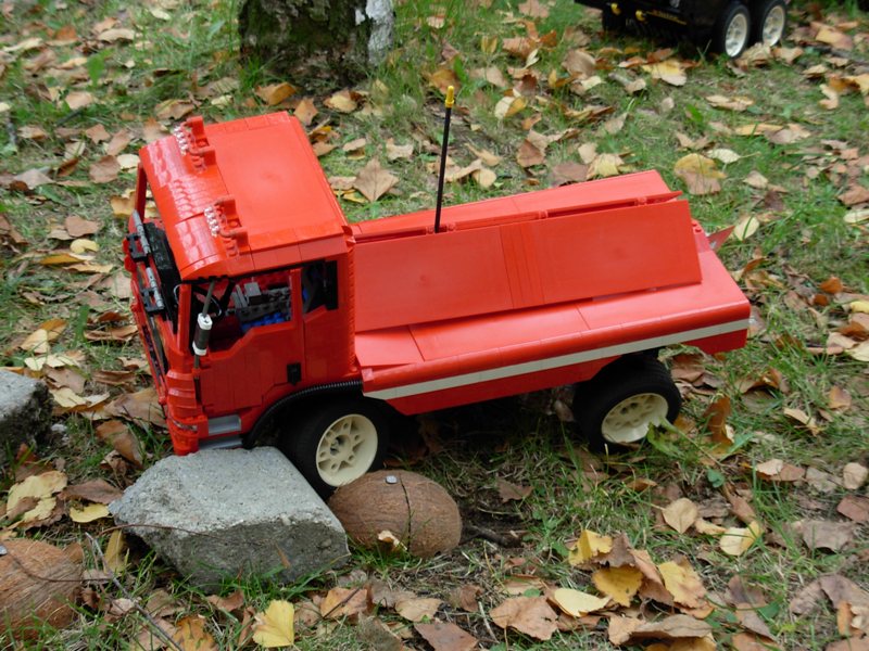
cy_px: 326
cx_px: 434
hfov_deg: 25.7
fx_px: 1908
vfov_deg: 19.4
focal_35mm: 76
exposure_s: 1/41.4
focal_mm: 12.5
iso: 79
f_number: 3.6
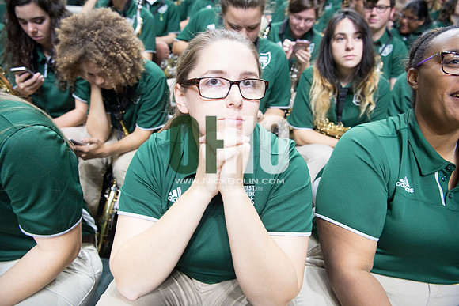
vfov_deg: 53.2
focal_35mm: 24
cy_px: 153
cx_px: 230
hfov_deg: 73.7
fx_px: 306
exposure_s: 1/125
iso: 2000
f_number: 3.5
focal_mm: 24
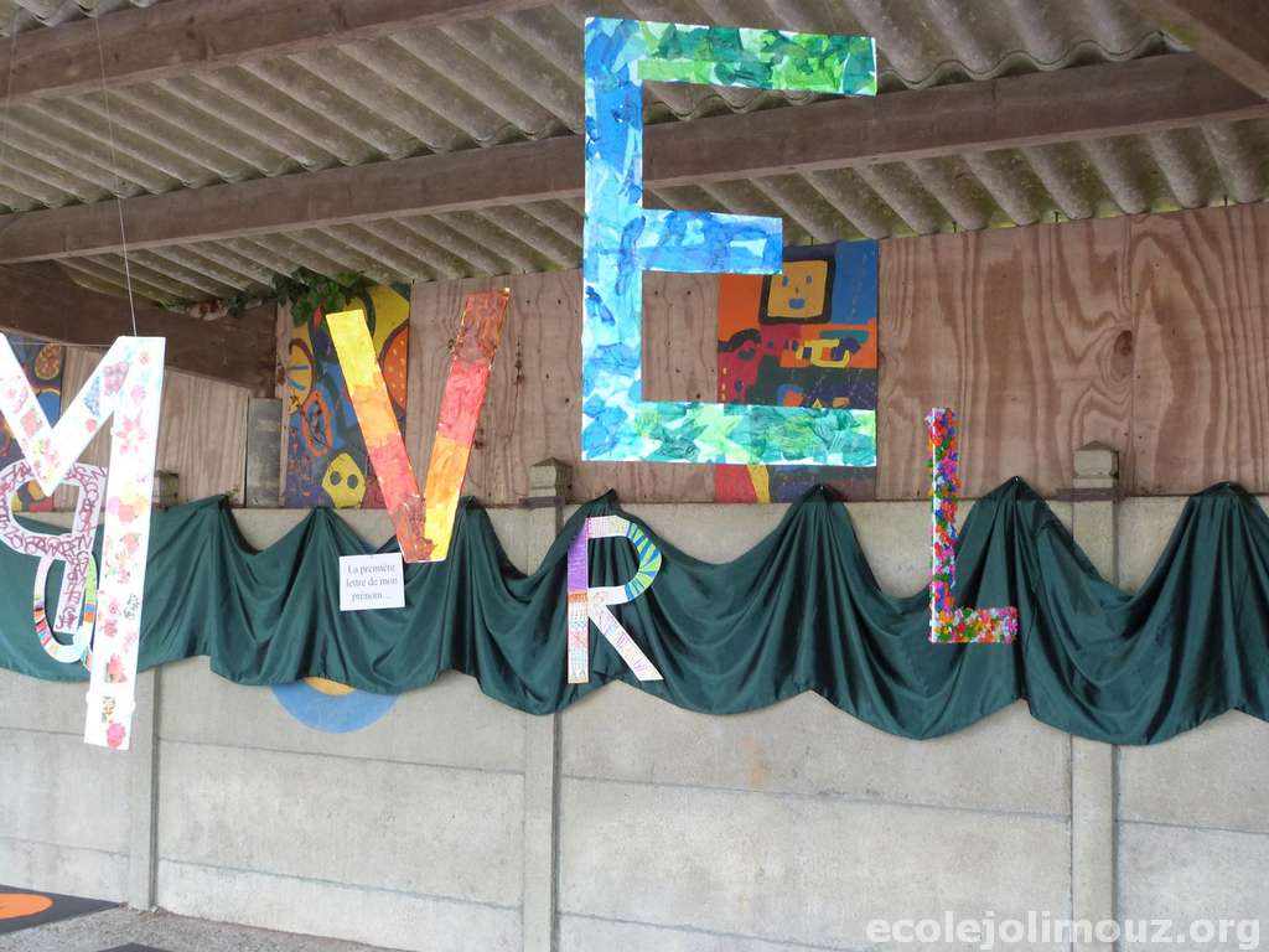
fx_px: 1540
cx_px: 634
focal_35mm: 42
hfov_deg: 44.8
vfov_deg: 34.3
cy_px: 476
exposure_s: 1/60
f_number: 3.2
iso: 200
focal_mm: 7.4
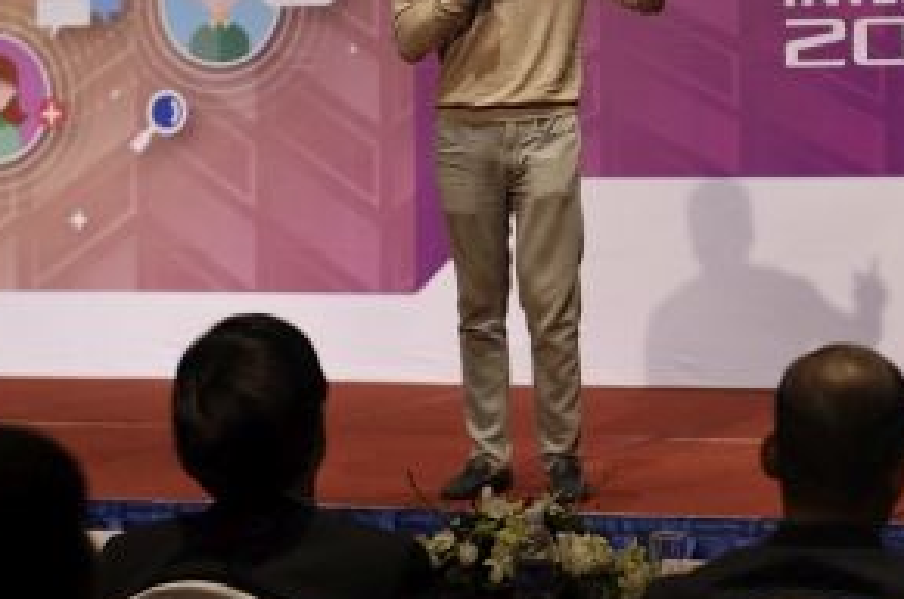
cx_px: 587
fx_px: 3209
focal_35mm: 128
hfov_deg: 16.0
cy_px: 64
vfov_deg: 10.6
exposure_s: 1/200
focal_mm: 62
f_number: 3.2
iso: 2000
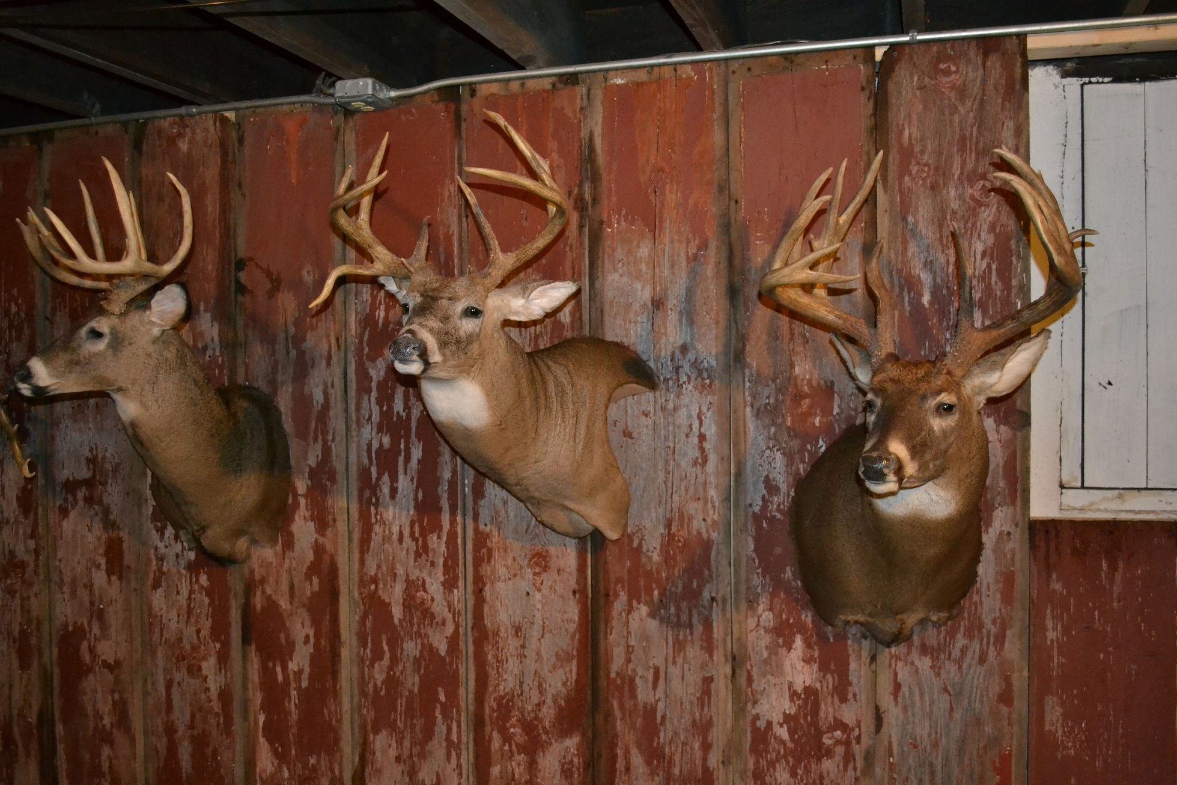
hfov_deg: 57.2
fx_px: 1079
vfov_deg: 40.0
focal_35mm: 33
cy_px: 392
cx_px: 588
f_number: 4
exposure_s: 1/60
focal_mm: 22
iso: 3200
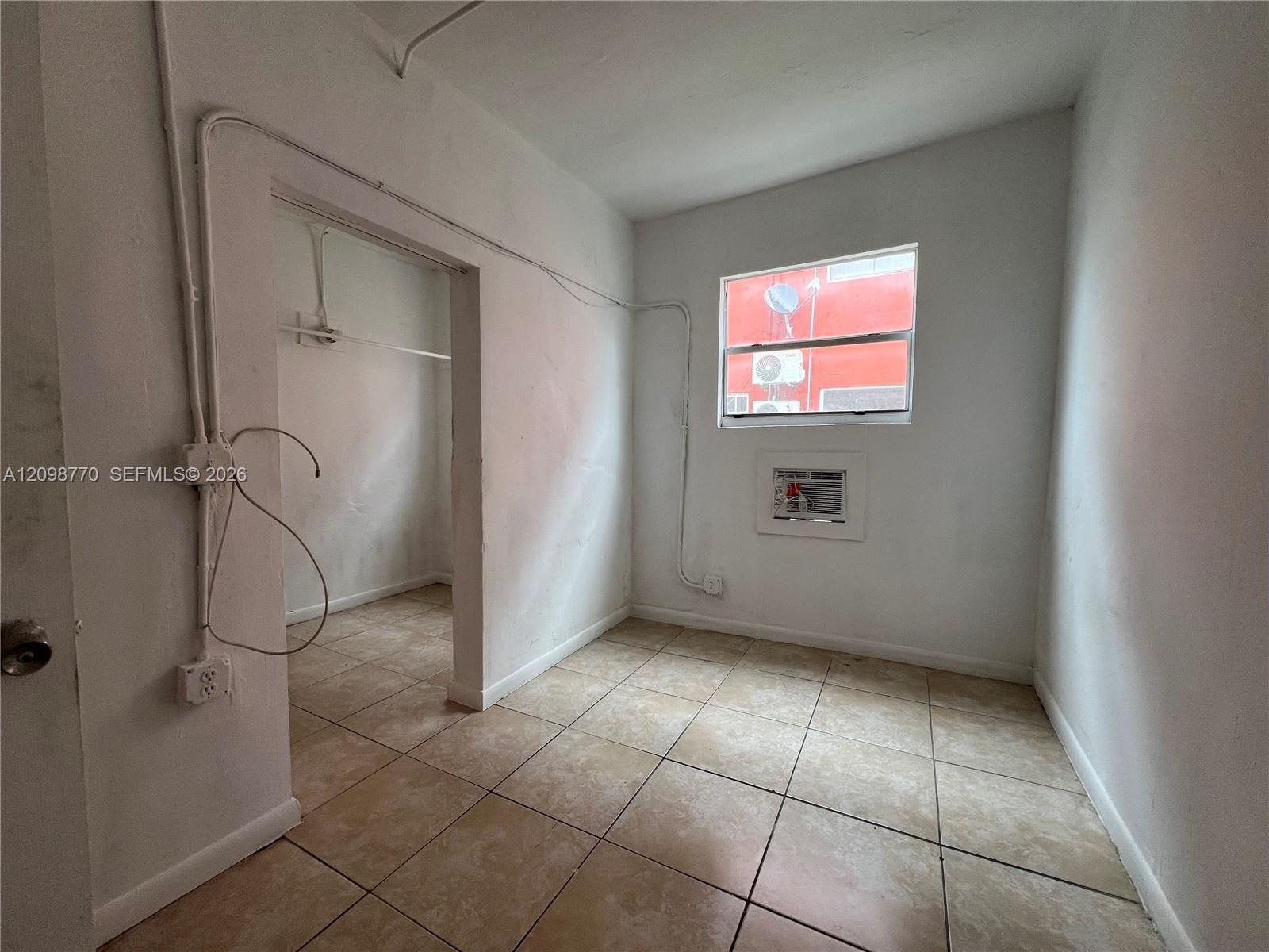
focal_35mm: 13
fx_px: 477
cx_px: 634
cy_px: 476
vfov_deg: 89.9
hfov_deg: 106.2
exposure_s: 1/99
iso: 80
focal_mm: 1.57
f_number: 1.8
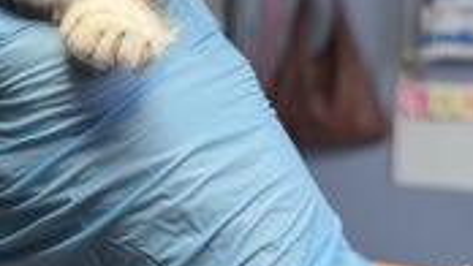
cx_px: 75
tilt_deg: -7.8
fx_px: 790
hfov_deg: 32.1
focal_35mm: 63
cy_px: 128
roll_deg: +0.5
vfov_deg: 19.1
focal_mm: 6.76
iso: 200
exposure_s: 1/60
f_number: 1.78
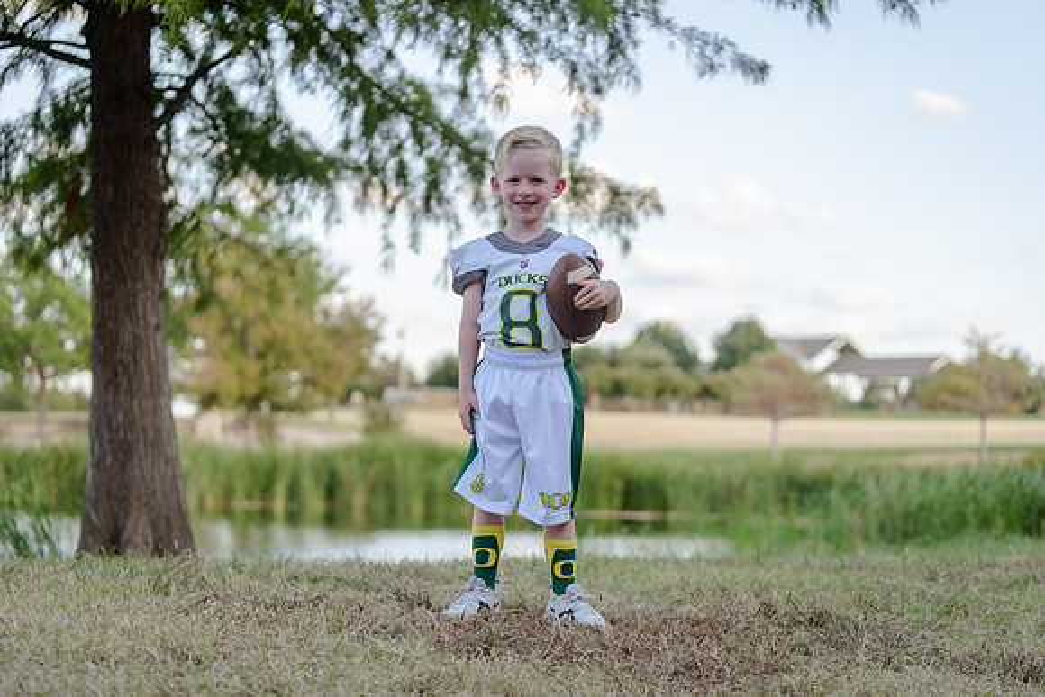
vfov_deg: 19.5
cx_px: 522
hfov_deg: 28.8
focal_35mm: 70
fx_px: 2032
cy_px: 348
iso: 160
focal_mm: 70
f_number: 2.8
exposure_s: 1/320
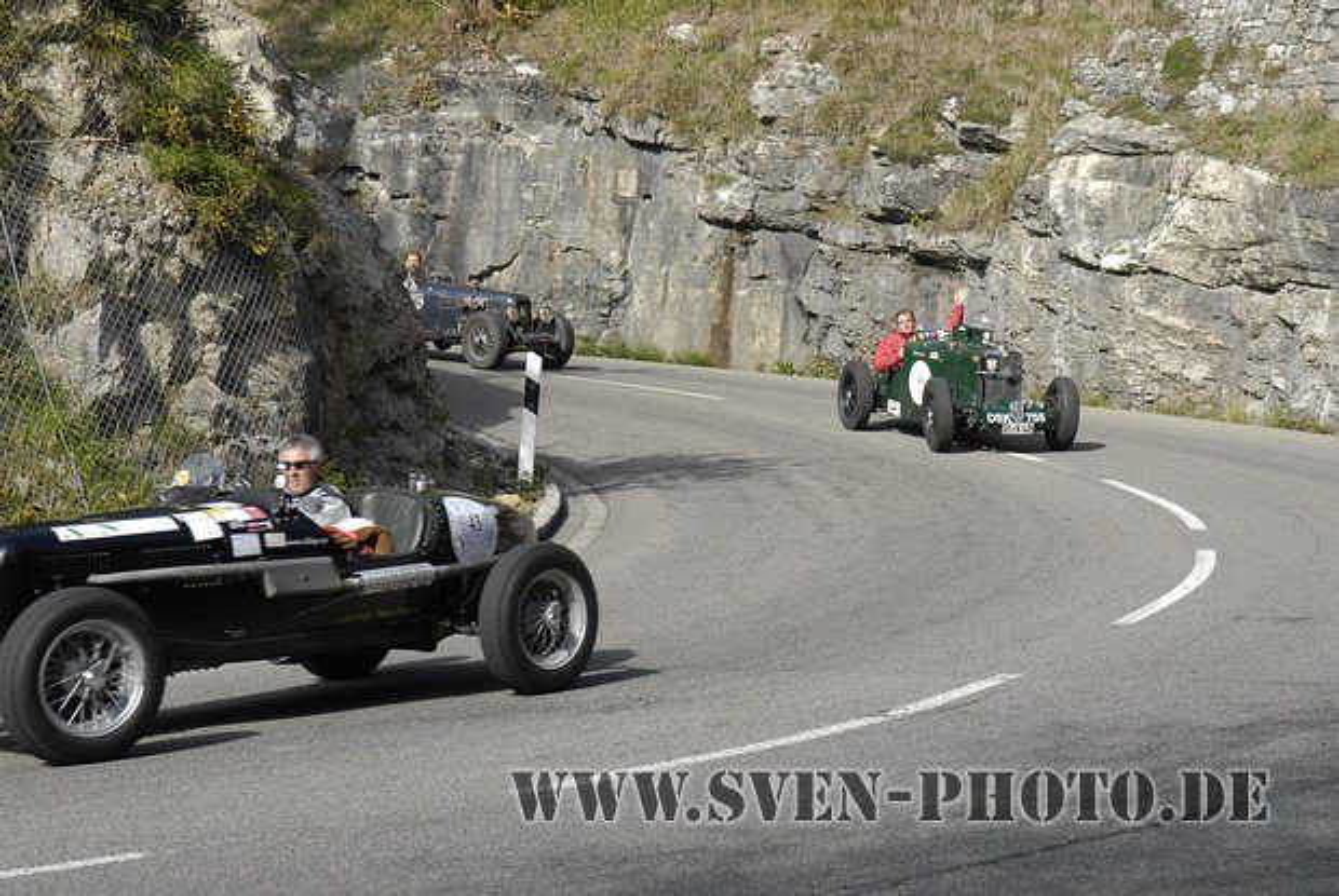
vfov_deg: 16.6
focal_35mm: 82
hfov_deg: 24.6
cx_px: 670
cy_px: 448
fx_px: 3072
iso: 320
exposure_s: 1/500
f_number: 7.1
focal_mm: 55
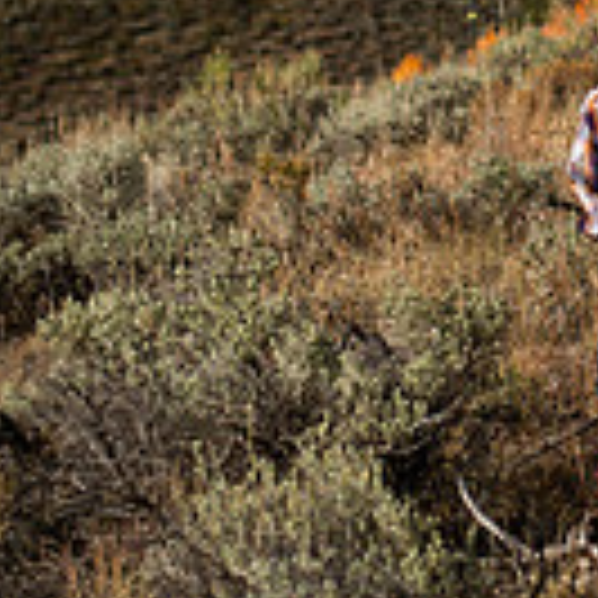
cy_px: -200
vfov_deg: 8.2
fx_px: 4104
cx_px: 660
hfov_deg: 8.3
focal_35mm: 210
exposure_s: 1/2500
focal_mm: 50
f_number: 2.2
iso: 100
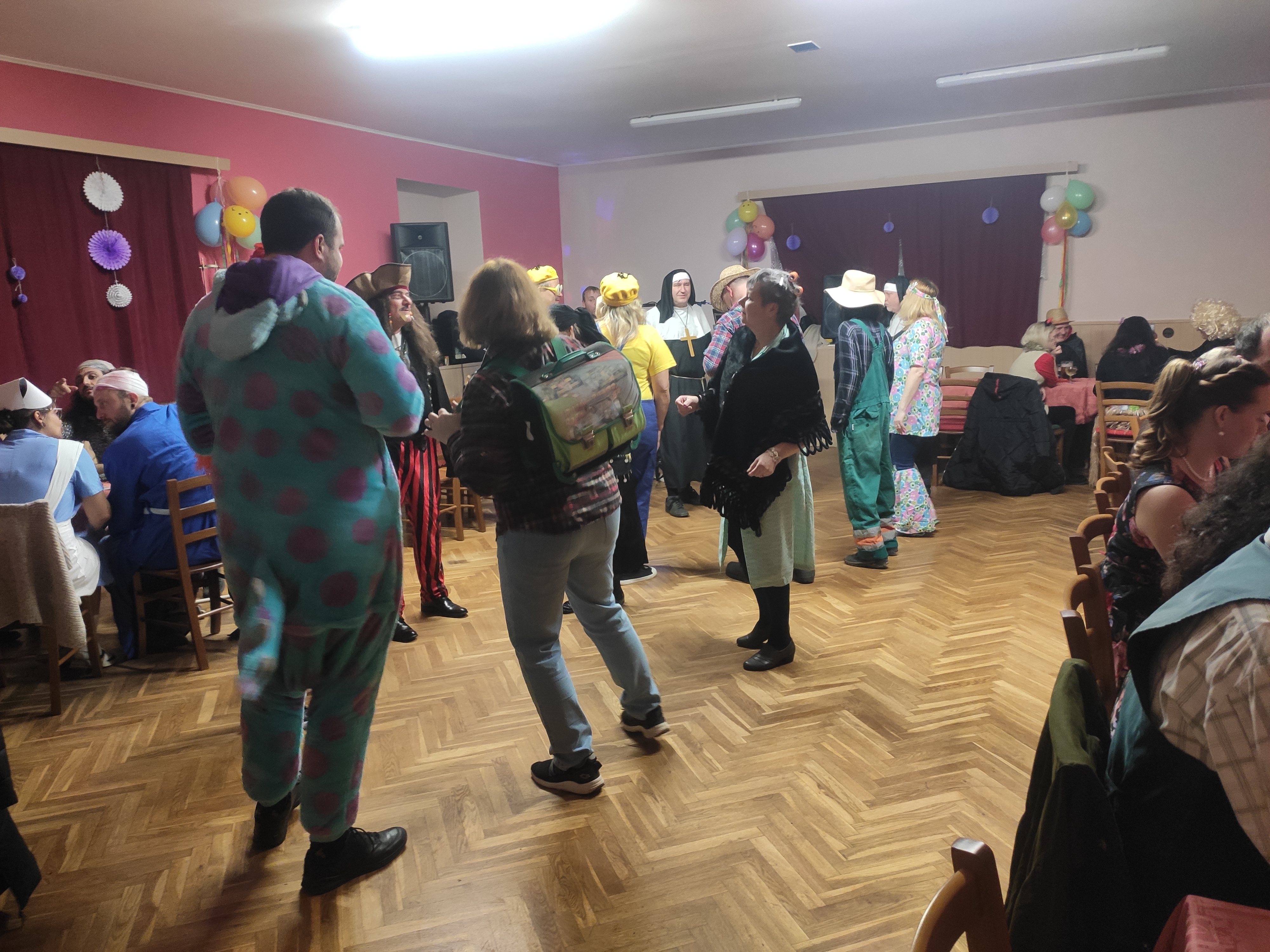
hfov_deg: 67.3
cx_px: 635
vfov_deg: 53.1
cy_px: 476
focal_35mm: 26
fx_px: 954
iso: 997
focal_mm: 4.77
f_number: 1.75
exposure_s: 1/50
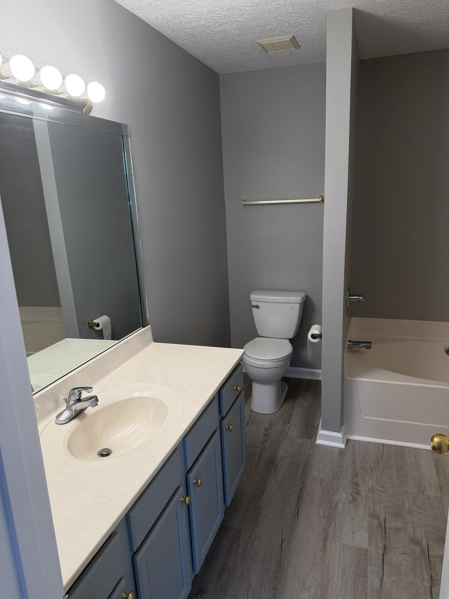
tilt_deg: -14.4
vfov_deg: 71.6
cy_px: 300
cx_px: 224
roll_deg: +2.0
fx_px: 415
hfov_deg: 56.8
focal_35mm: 24
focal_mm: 6.76
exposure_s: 1/188
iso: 160
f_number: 1.78
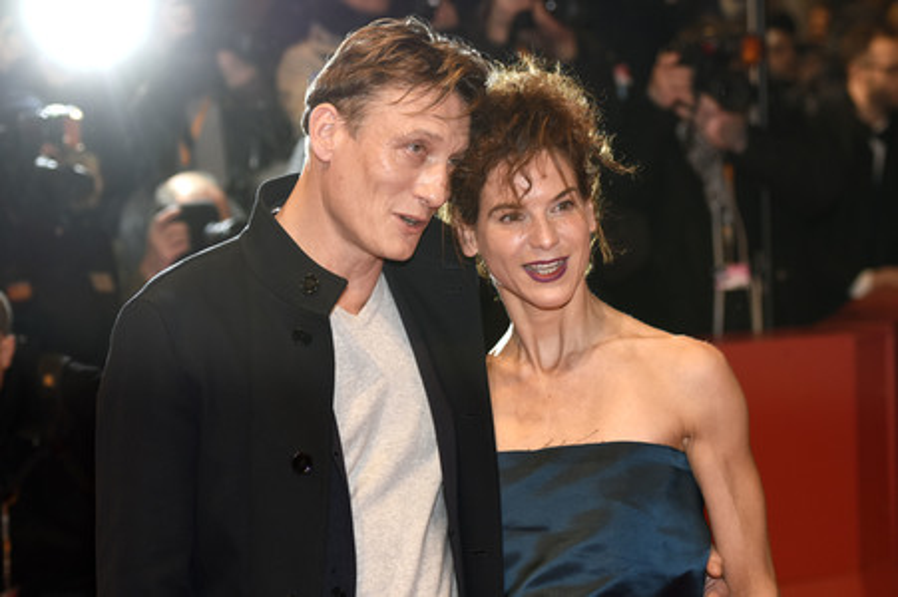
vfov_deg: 13.0
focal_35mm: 105
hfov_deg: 19.5
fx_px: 2617
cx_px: 449
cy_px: 298
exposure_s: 1/500
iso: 640
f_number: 3.2
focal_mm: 70
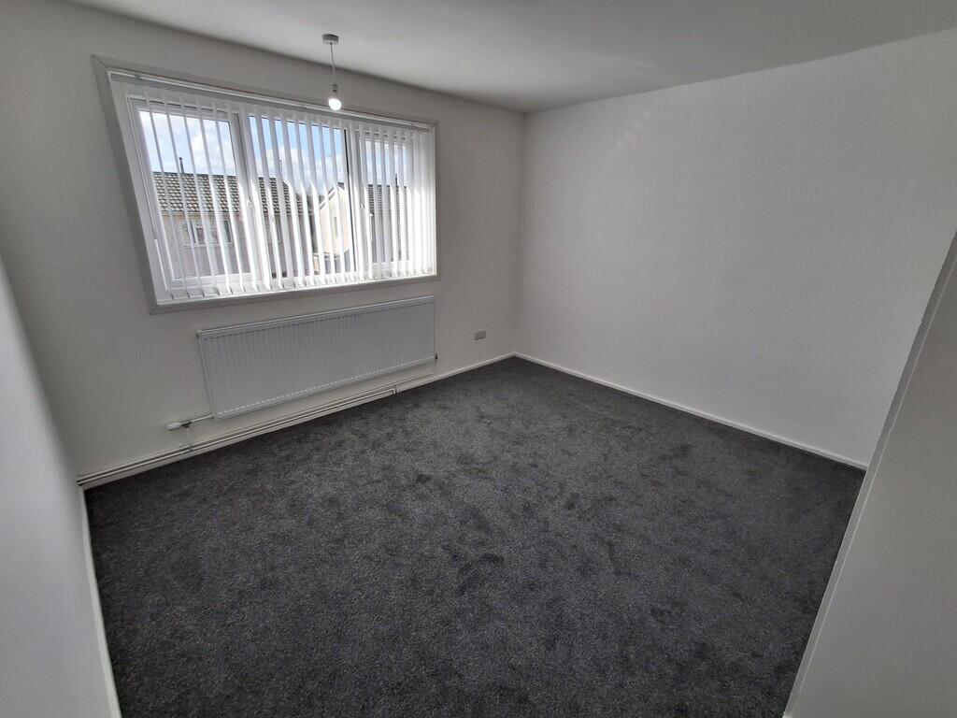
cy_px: 359
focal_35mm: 16
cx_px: 478
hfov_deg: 94.5
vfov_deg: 78.1
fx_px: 442
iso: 40
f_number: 2.2
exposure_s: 1/512
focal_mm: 1.64
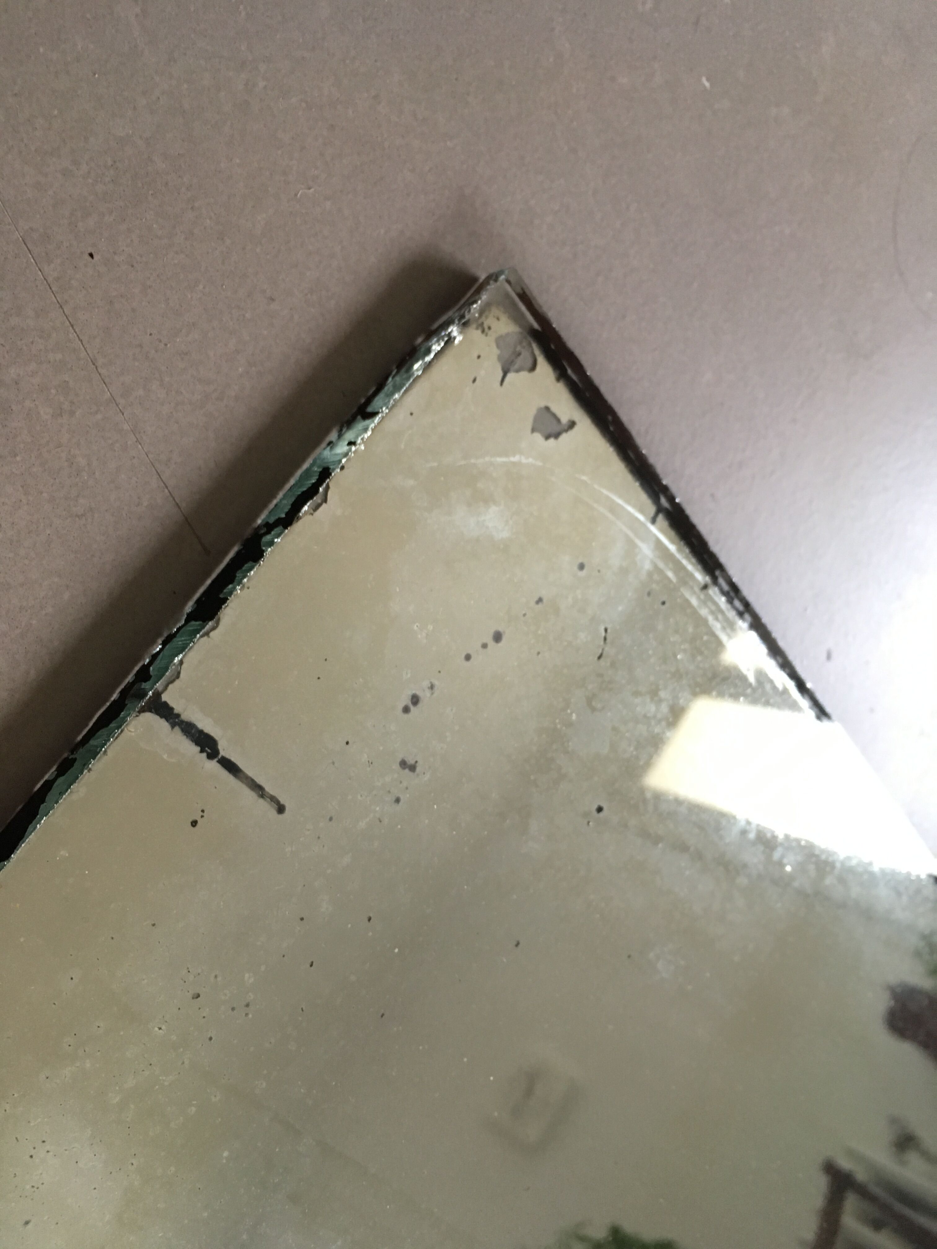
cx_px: 468
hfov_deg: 48.2
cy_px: 624
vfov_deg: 61.7
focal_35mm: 29
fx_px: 1047
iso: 160
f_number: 2.2
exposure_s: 1/33
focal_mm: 4.15
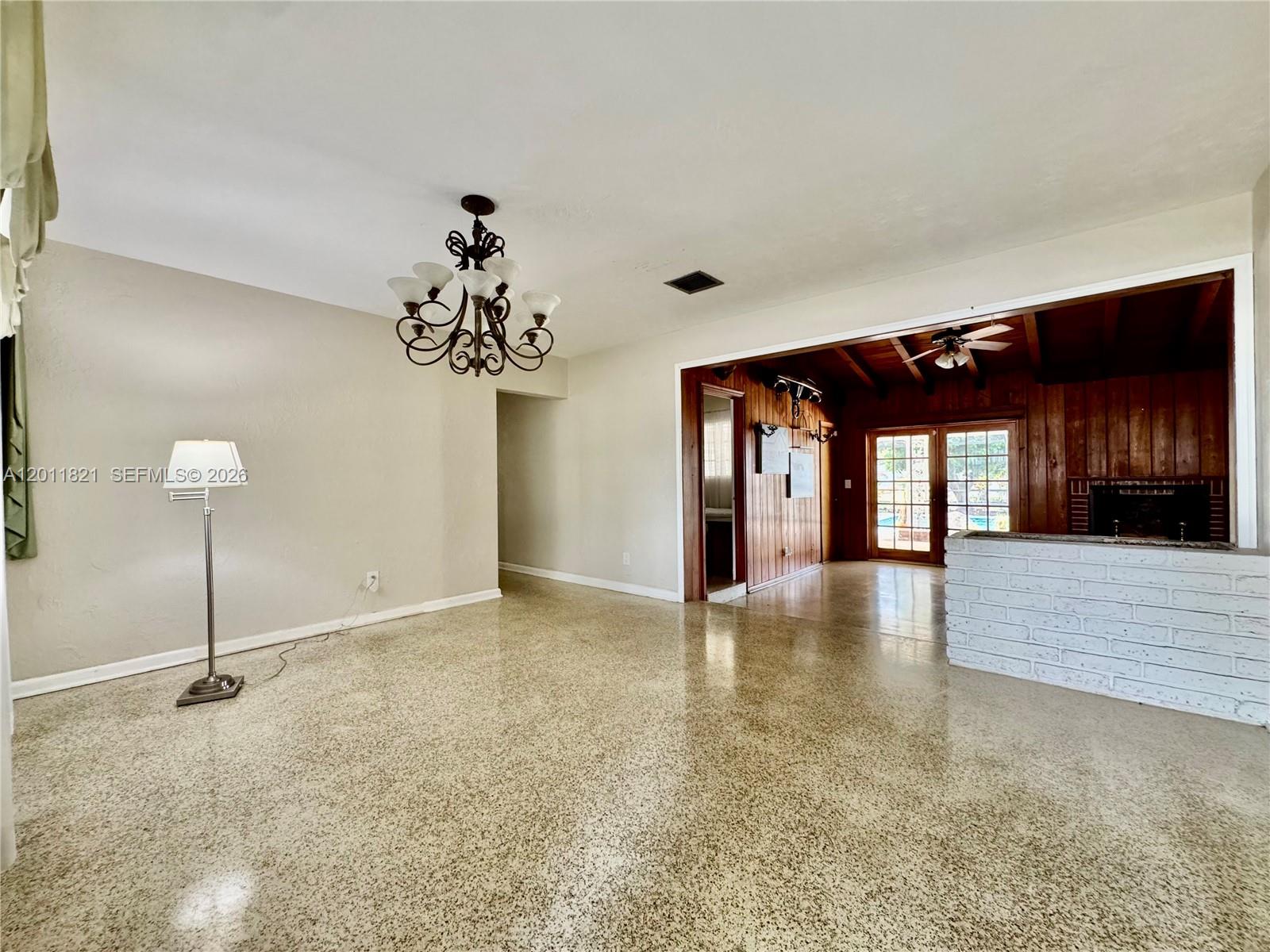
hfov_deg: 102.1
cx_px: 635
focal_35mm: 14
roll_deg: +1.0
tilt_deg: -0.1
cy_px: 476
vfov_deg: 85.7
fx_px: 514
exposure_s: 1/90
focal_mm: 2.22
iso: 320
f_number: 2.2
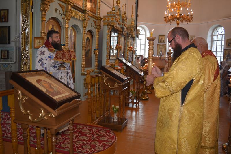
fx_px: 193
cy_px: 77
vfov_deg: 43.6
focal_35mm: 30
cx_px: 116
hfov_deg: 61.9
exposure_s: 1/30
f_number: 3.8
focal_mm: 20
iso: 200
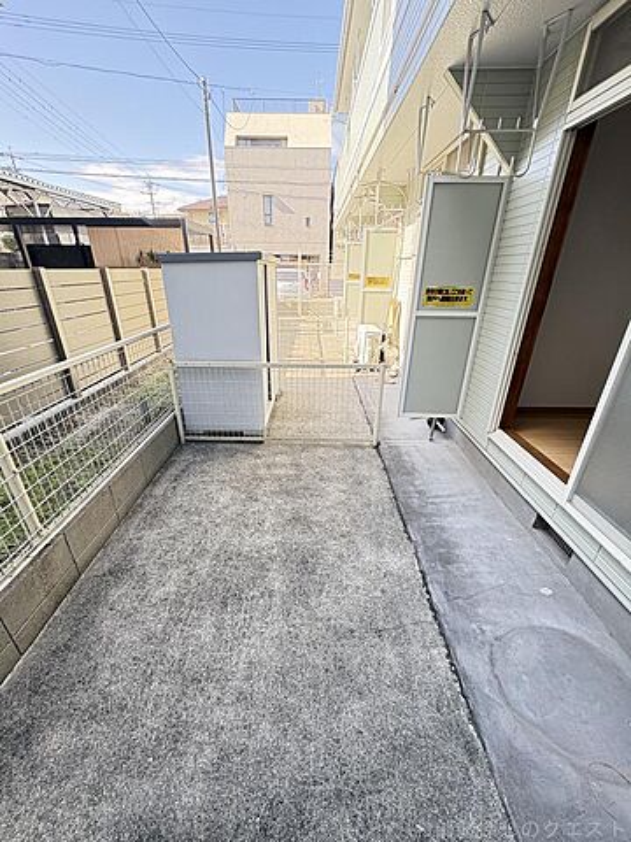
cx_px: 316
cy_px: 421
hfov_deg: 85.7
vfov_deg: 102.1
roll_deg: -0.5
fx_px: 340
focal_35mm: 14
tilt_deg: -24.0
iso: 100
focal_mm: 2.22
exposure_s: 1/132
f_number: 2.2
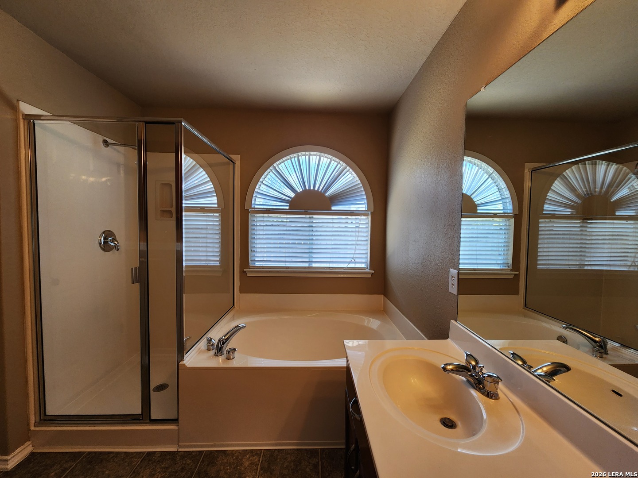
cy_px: 239
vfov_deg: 89.9
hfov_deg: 106.2
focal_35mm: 13
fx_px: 240
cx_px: 319
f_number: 2.2
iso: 125
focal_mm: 2.2
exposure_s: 1/60
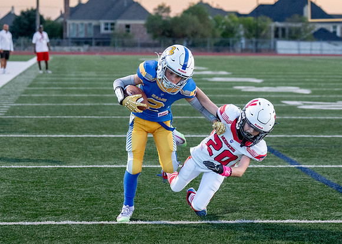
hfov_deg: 14.3
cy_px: 142
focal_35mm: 140
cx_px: 205
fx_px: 1358
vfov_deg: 10.3
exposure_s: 1/1250
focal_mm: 70
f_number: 2.8
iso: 2000
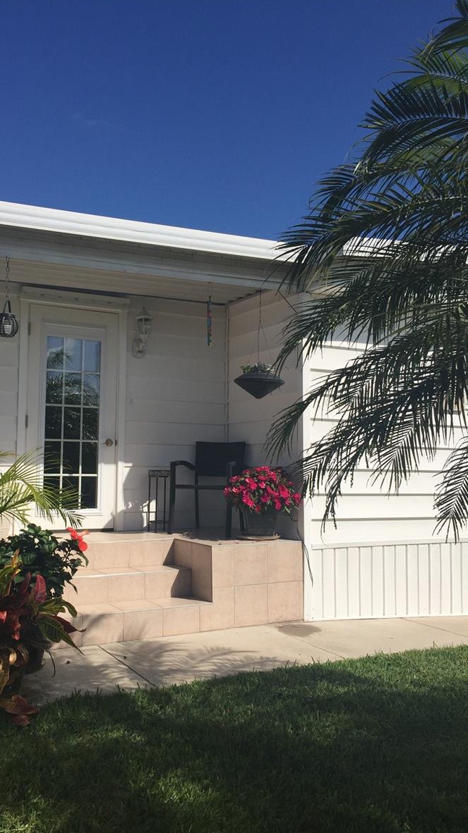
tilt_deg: +3.7
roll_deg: -2.0
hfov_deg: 36.4
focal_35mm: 32
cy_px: 418
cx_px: 171
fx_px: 706
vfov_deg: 61.0
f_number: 2.2
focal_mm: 4.15
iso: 32
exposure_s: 1/4405
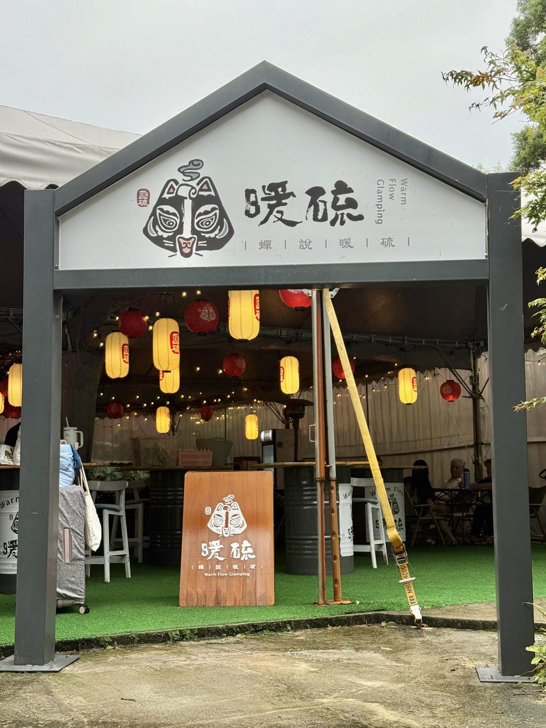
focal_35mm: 48
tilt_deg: +6.7
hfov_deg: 30.3
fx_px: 1009
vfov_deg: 39.7
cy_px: 364
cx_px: 273
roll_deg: +0.5
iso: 64
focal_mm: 6.76
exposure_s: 1/442
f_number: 1.78
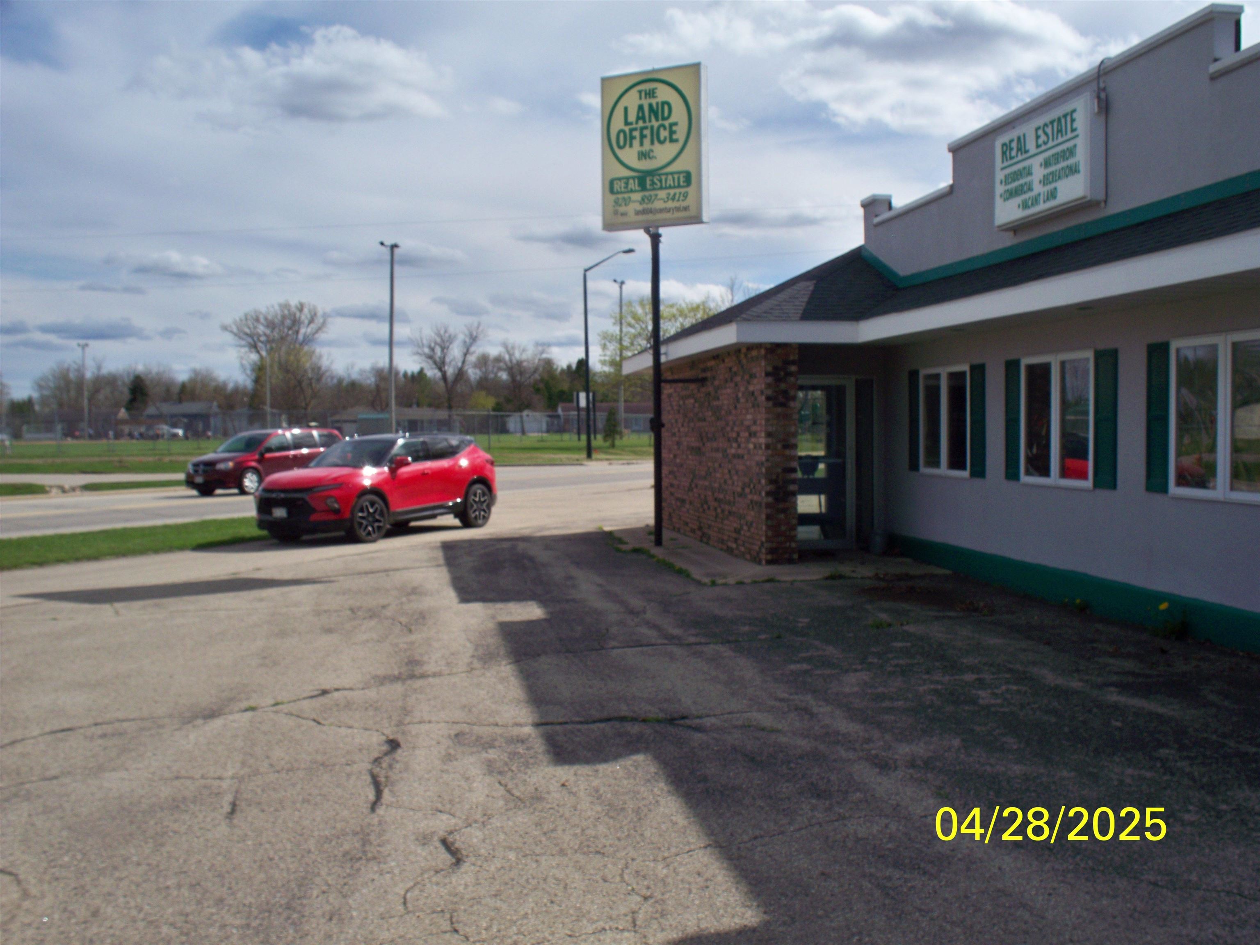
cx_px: 630
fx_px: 1274
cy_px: 472
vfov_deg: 40.7
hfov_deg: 52.6
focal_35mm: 35
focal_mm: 7.54
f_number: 4.8
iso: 125
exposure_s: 1/1000
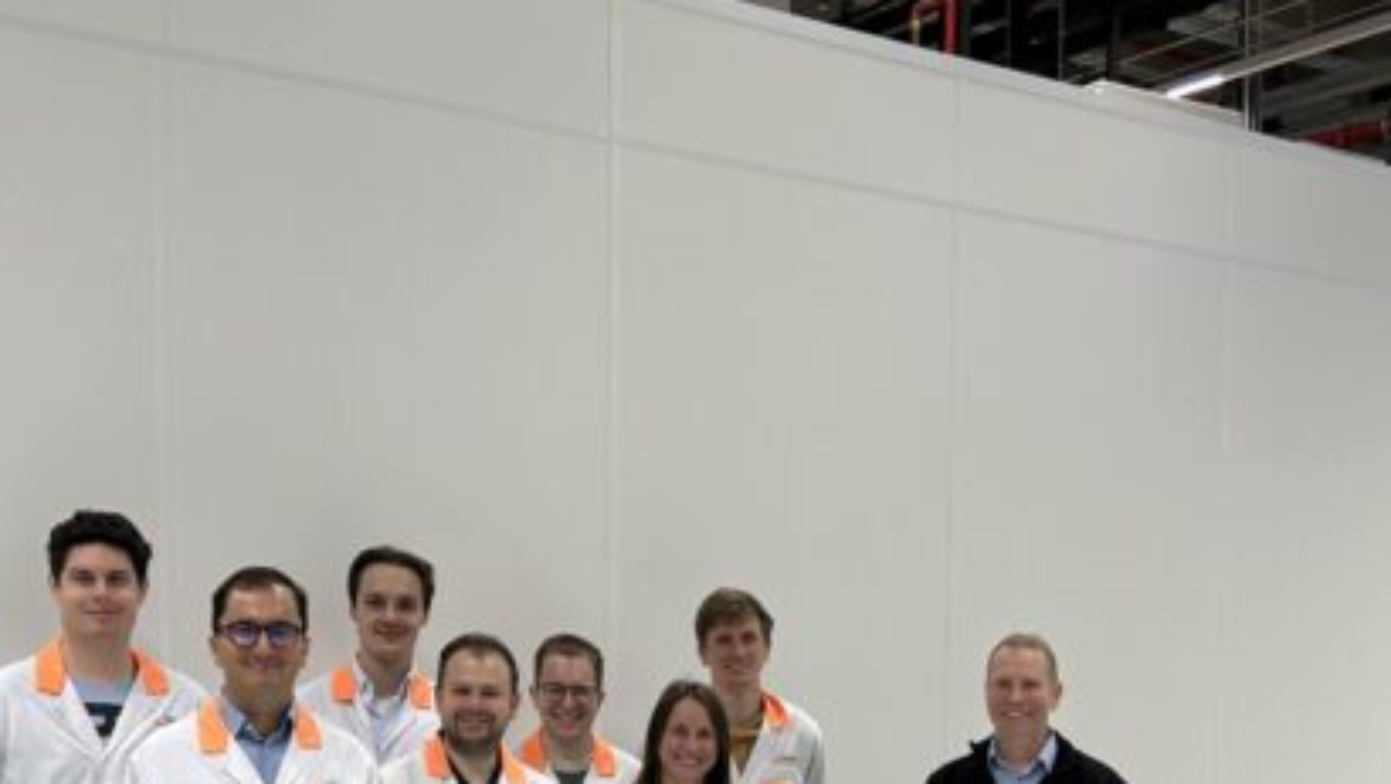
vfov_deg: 21.6
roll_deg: -0.2
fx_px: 1956
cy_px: 832
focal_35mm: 53
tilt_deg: -3.4
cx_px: 539
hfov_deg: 39.0
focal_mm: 5.7
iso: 80
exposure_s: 1/100
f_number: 1.5
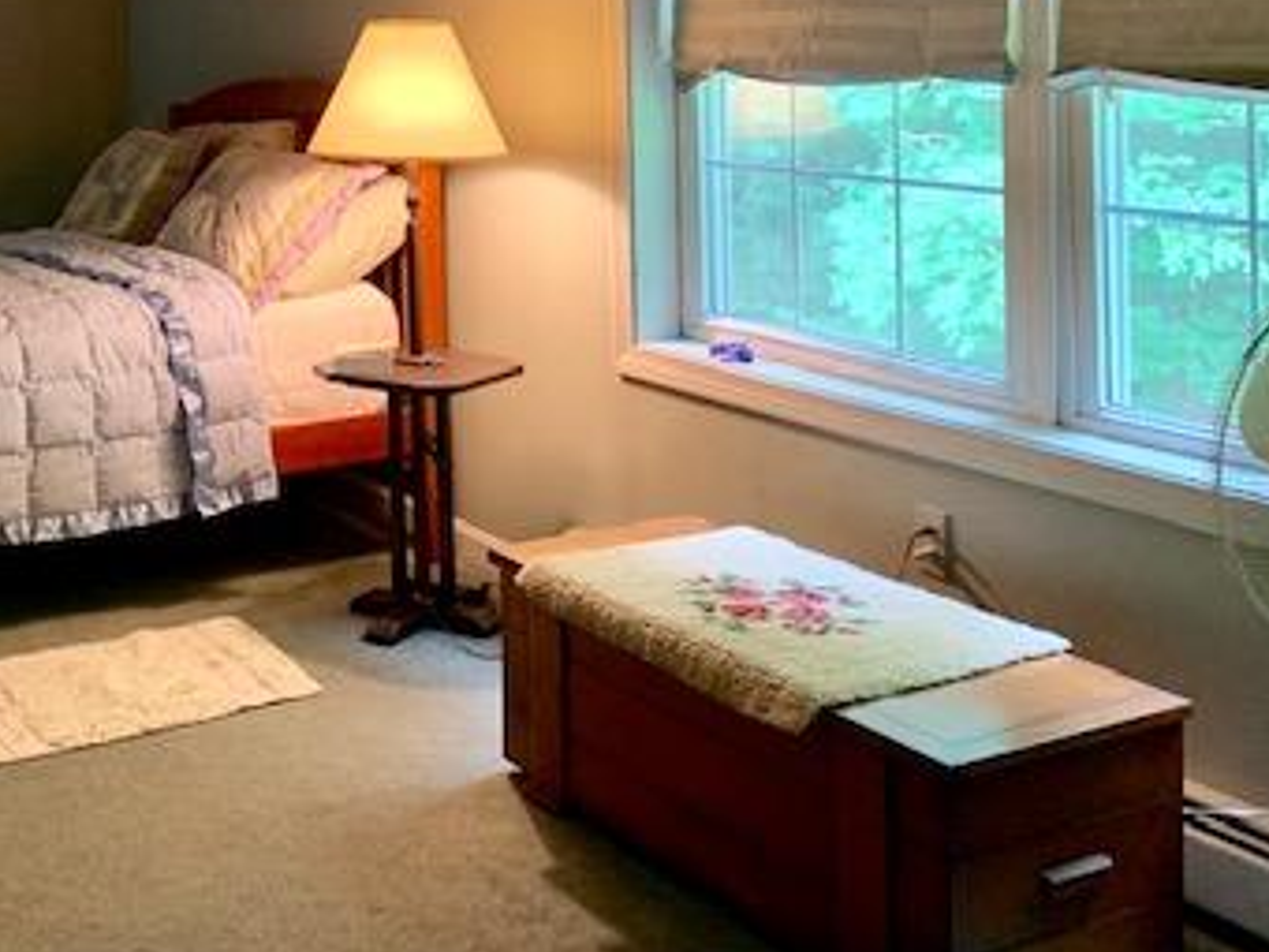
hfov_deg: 38.1
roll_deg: +1.2
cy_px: 67
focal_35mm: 49
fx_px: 1796
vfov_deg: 28.4
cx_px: 347
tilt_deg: -0.9
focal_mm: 4.25
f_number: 1.8
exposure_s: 1/40
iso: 320
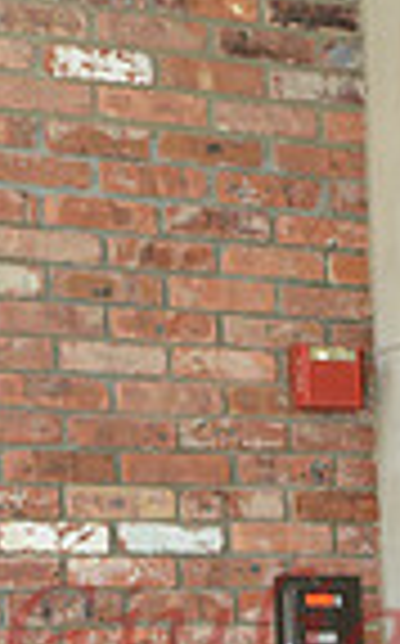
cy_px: 680
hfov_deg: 7.9
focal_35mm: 157
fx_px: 2747
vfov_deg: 13.1
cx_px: 861
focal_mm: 38
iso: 500
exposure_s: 1/125
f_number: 5.6
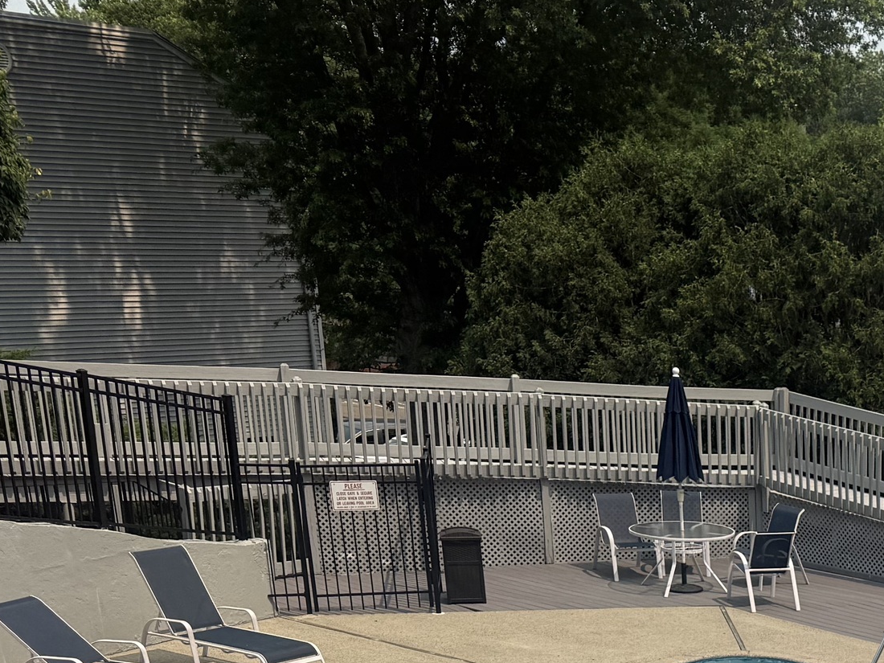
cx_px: 1099
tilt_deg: -20.1
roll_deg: -4.0
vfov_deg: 19.8
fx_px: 1711
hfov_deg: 25.6
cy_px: 911
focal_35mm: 67
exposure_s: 1/6173
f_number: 1.78
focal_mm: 6.76
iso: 80
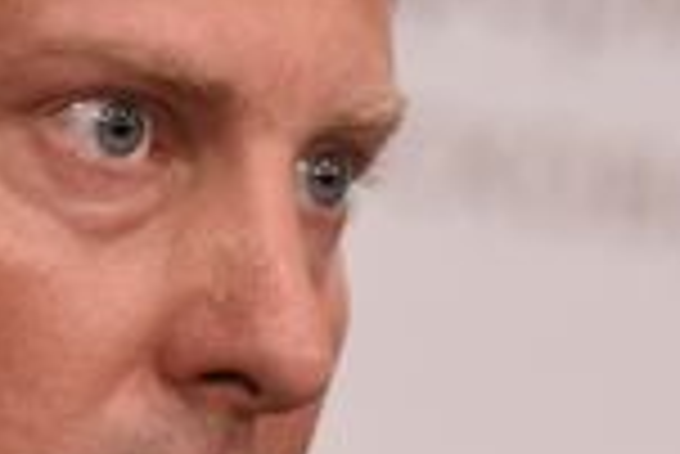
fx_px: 8300
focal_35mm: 439
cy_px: -90
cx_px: 630
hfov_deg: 4.7
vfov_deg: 3.1
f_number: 4
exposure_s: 1/320
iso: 1600
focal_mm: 95
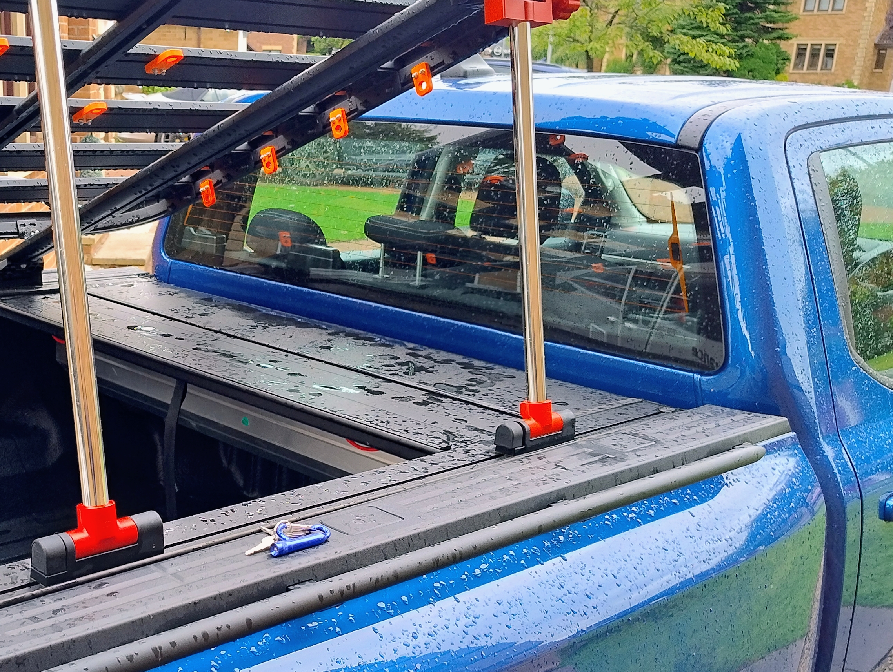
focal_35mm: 43
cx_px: 166
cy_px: 422
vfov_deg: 33.5
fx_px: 1111
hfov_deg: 41.7
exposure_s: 1/117
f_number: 1.8
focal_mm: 5.56
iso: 100
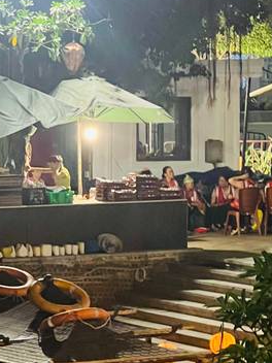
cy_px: 298
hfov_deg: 7.1
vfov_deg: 9.4
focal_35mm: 210
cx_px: 124
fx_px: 2200
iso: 1000
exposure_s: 1/25
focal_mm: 9
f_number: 2.8
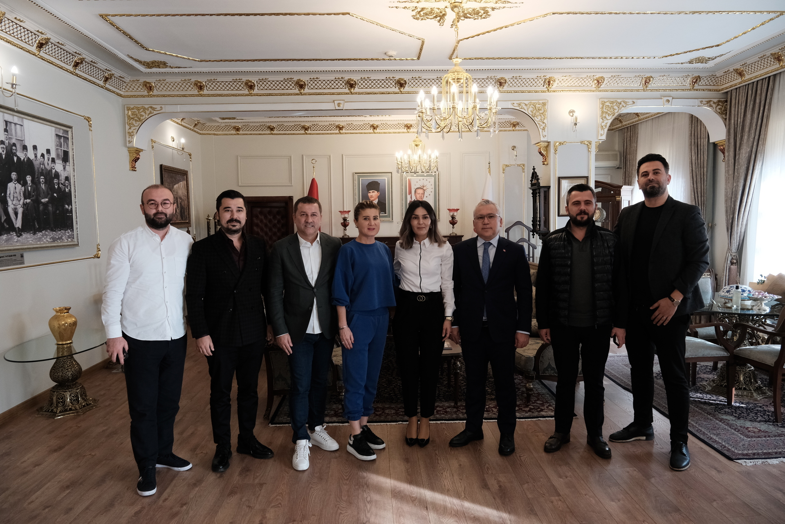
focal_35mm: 25
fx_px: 545
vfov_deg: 51.3
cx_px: 392
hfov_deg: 71.5
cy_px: 262
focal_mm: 16.5
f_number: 4
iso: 1600
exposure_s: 1/120
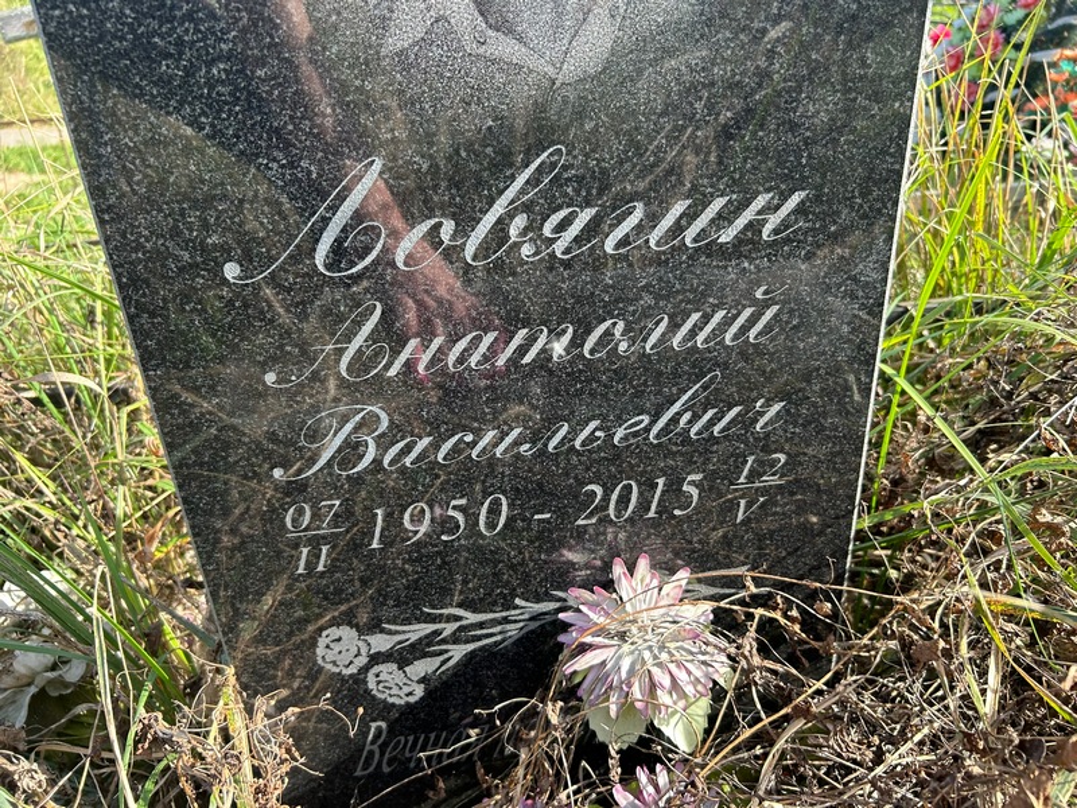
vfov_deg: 53.1
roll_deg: +4.4
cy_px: 404
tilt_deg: -27.6
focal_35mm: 26
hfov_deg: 67.3
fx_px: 809
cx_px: 538
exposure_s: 1/434
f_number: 1.5
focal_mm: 5.7
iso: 50
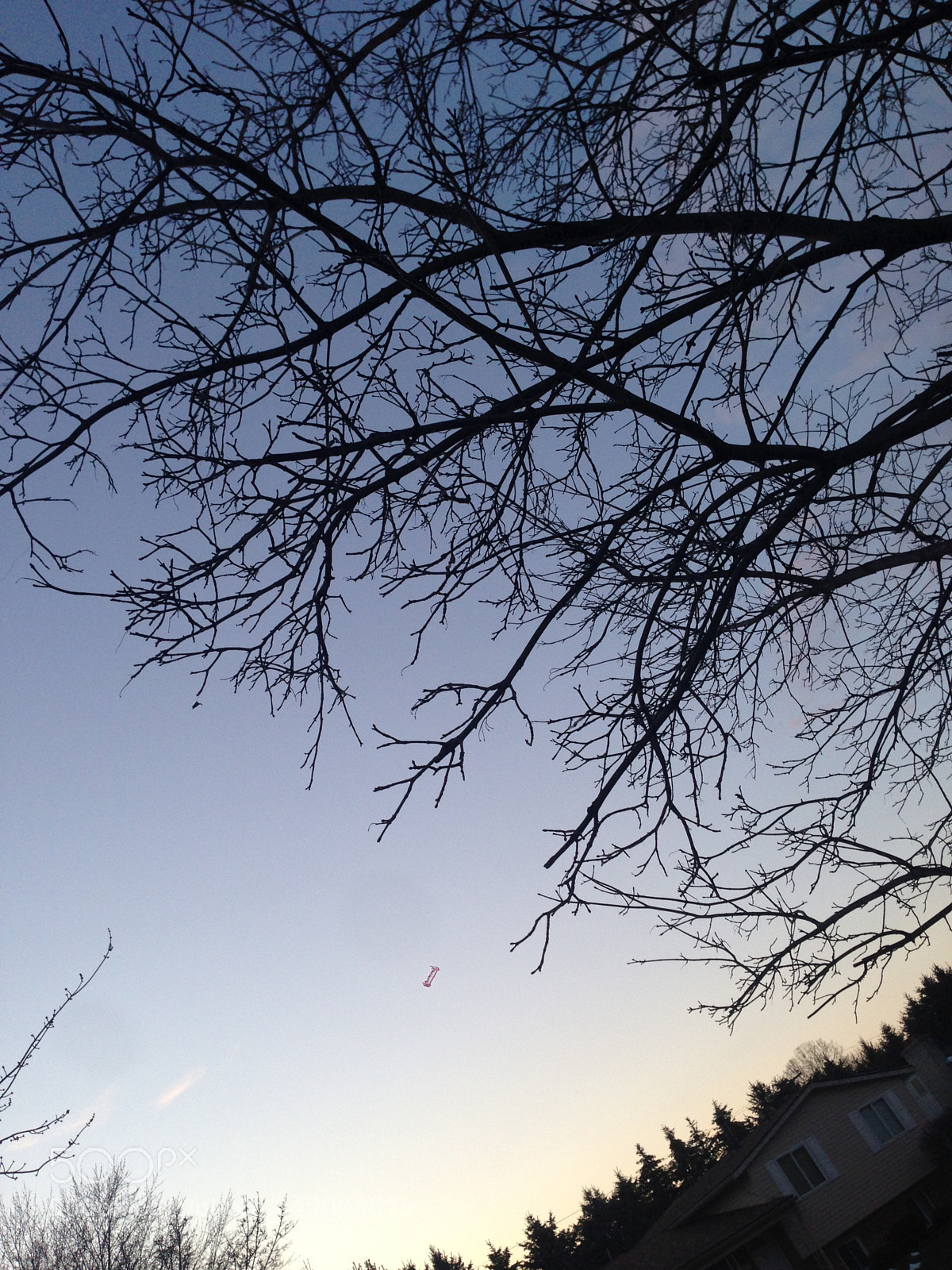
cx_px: 476
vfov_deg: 55.4
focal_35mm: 33
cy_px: 635
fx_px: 1210
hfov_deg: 42.9
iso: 64
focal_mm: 4.12
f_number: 2.4
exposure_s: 1/120
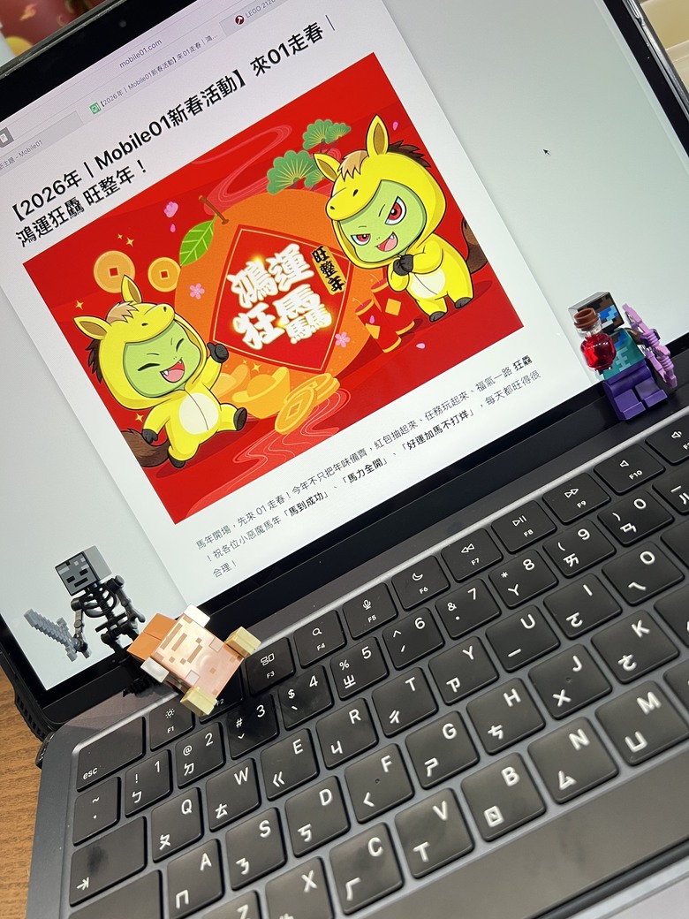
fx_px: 690
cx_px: 344
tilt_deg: -34.9
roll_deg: +31.8
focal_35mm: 26
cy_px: 460
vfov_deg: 67.3
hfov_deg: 53.1
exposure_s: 1/60
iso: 100
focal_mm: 5.7
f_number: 1.5
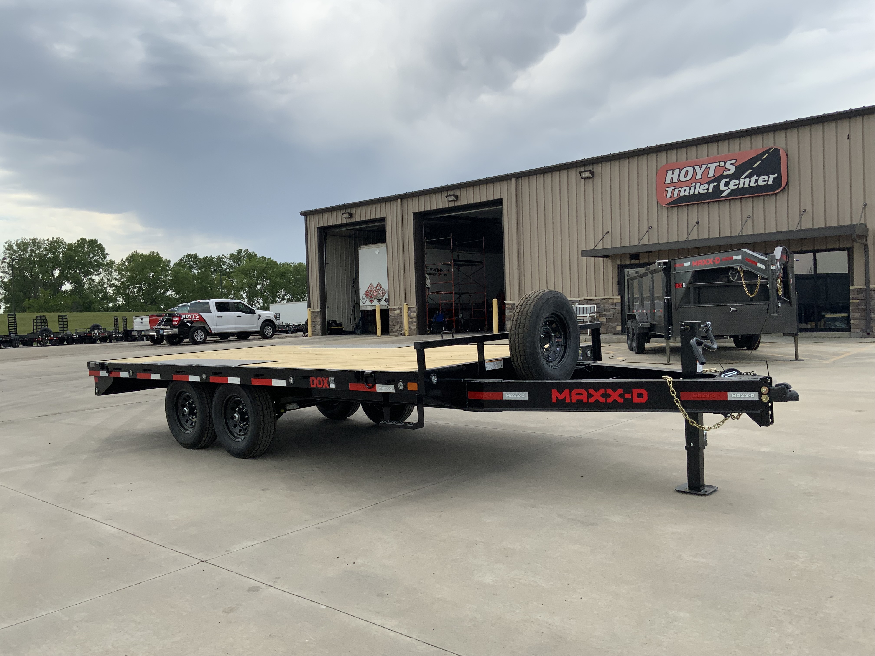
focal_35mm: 29
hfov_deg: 61.7
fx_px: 733
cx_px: 438
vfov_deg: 48.2
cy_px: 328
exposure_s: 1/1144
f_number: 1.8
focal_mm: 3
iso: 16
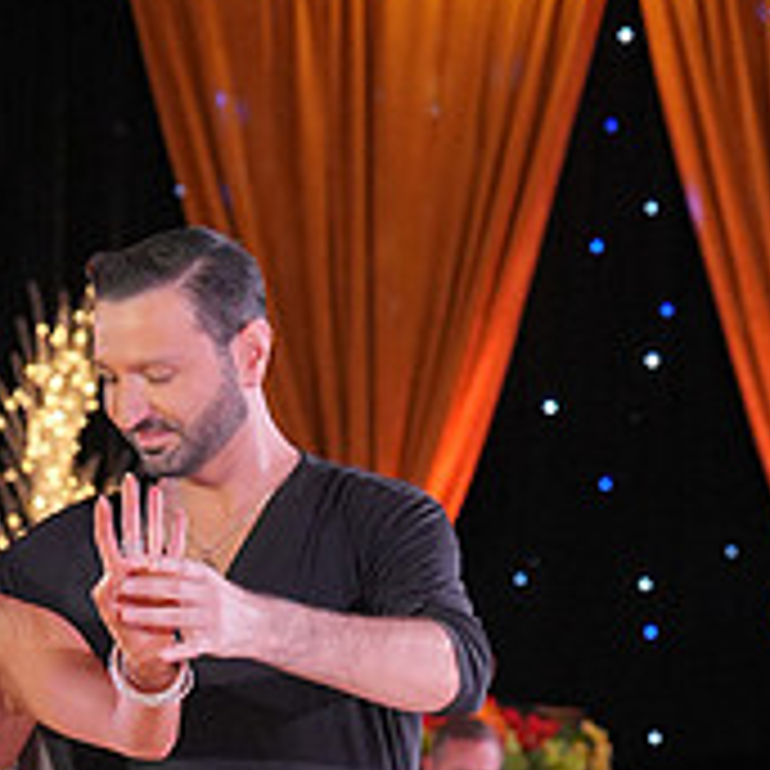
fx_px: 5084
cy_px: 1094
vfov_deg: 8.5
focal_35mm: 202
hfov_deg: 8.6
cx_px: 7
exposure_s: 1/400
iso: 2500
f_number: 4
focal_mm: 70
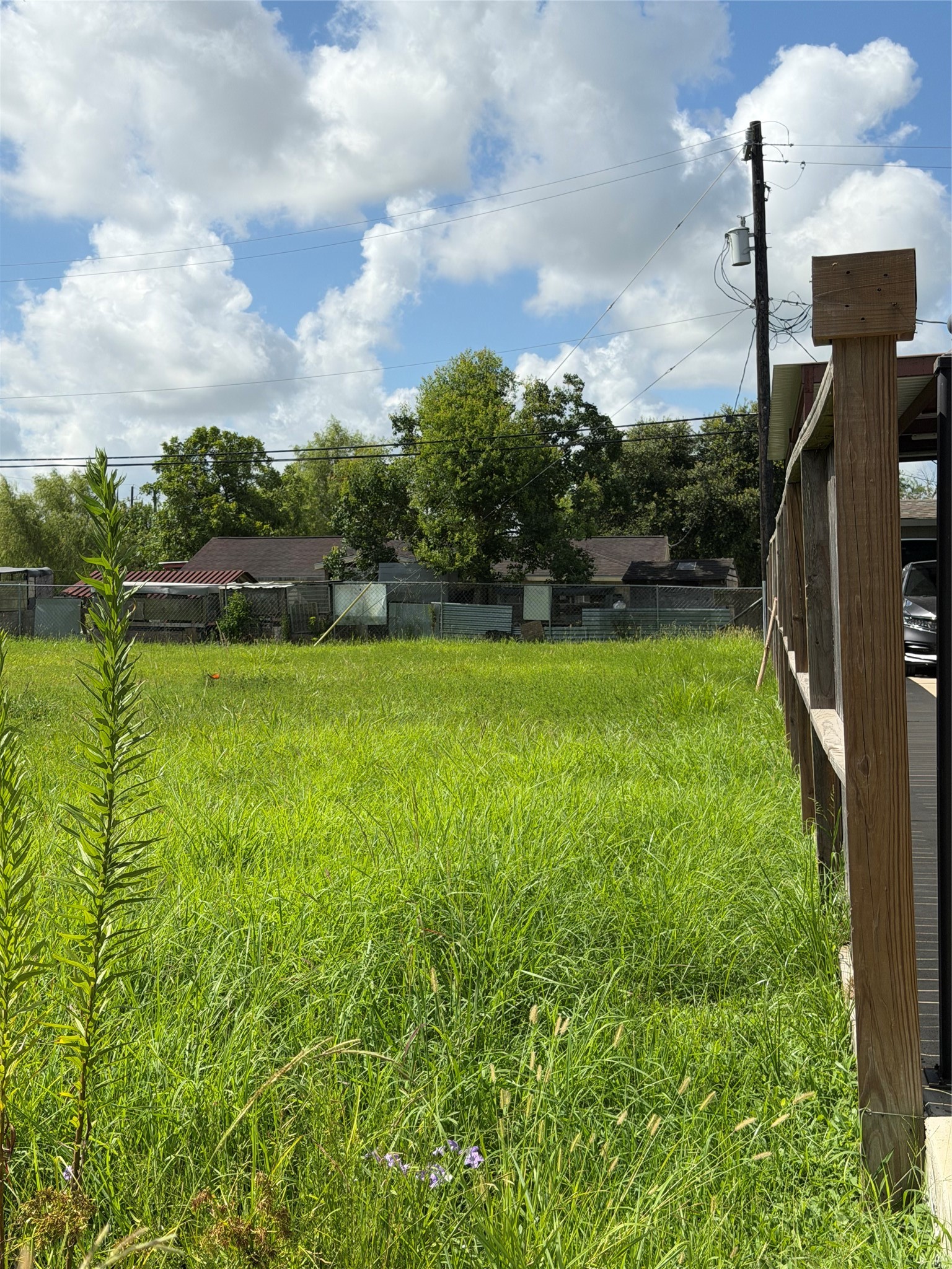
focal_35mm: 48
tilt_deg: -1.3
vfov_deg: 39.7
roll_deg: -0.1
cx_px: 476
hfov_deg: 30.3
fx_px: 1760
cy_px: 634
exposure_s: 1/6536
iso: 64
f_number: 1.78
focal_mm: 6.76
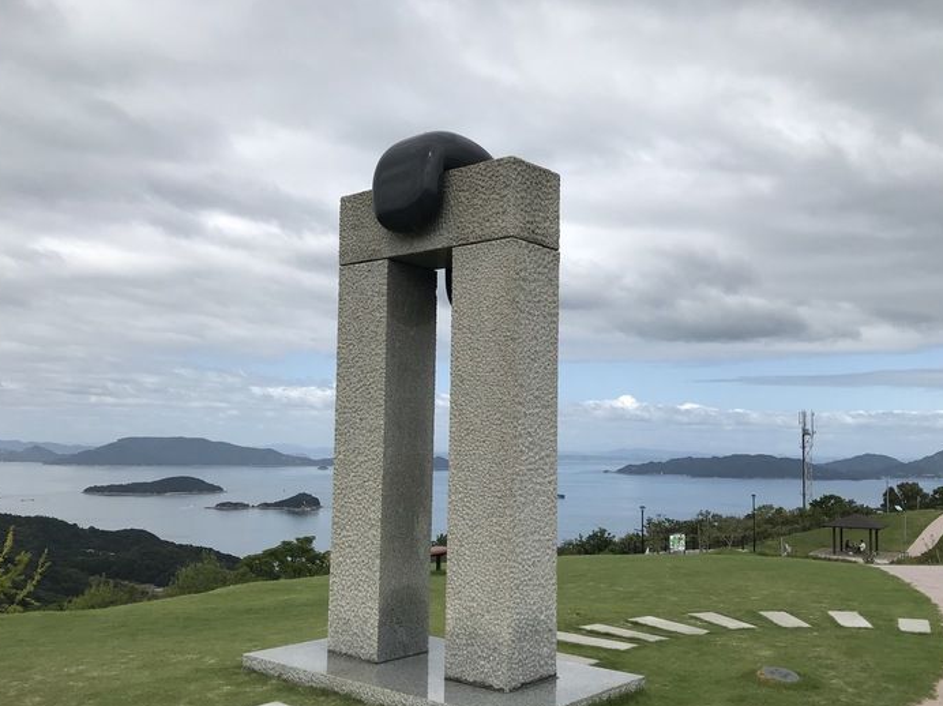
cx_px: 535
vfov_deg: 42.8
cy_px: 389
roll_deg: -0.3
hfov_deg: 55.2
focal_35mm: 33
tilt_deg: +5.2
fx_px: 898
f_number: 1.8
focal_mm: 3.99
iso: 20
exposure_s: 1/3546
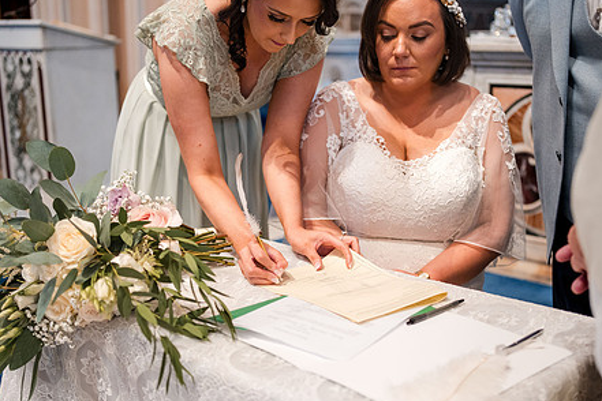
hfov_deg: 42.7
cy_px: 237
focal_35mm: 46
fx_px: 769
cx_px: 307
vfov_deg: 29.2
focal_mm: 35
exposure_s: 1/250
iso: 2000
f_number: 2.2
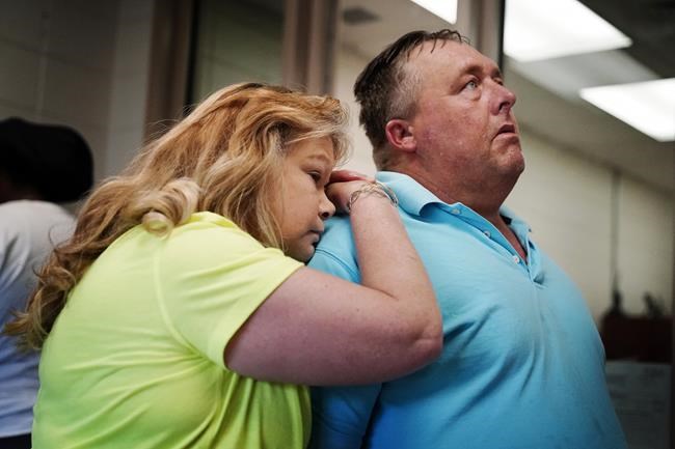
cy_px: 224
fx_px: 975
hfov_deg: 38.2
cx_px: 338
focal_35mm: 52
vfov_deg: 26.0
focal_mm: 52
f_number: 2.8
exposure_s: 1/4000
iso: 8000
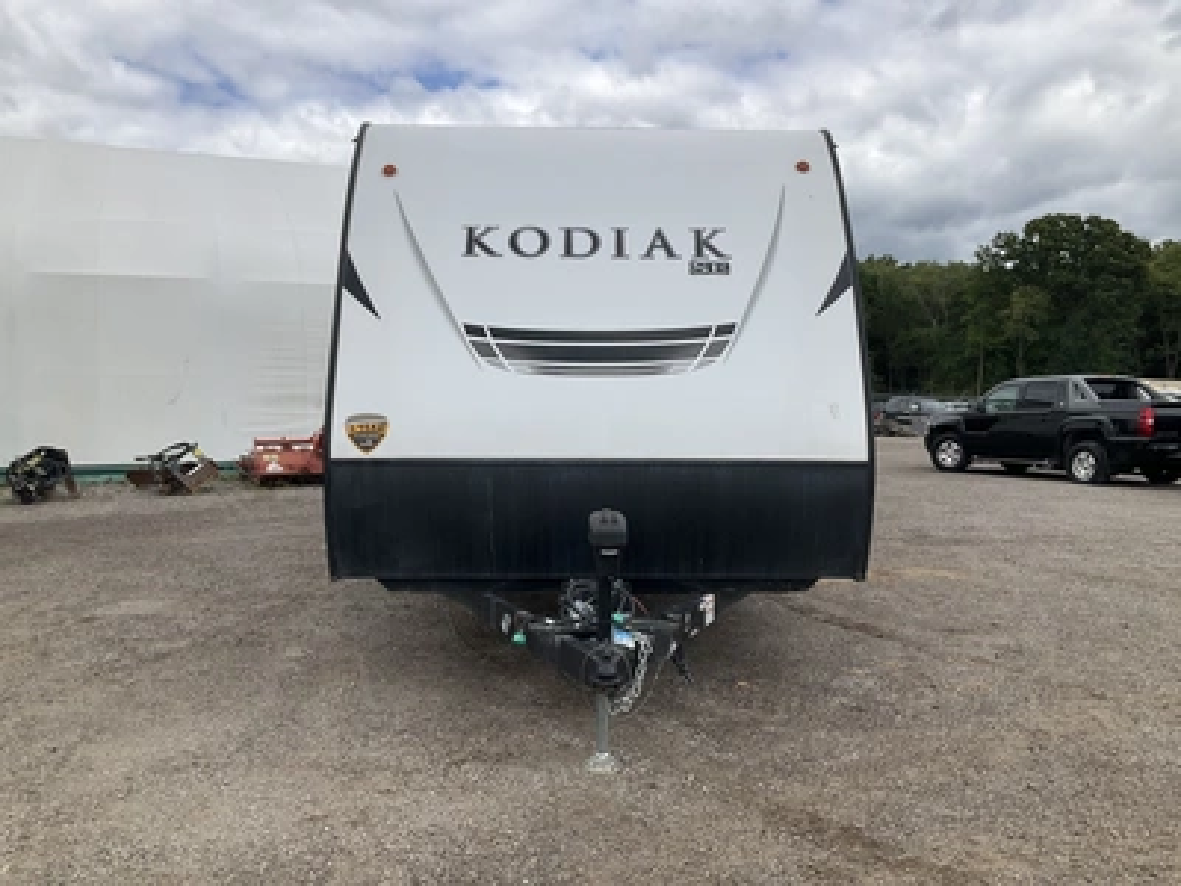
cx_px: 590
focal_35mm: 29
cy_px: 443
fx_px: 989
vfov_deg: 48.2
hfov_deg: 61.7
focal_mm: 3
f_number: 1.8
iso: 25
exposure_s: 1/2058
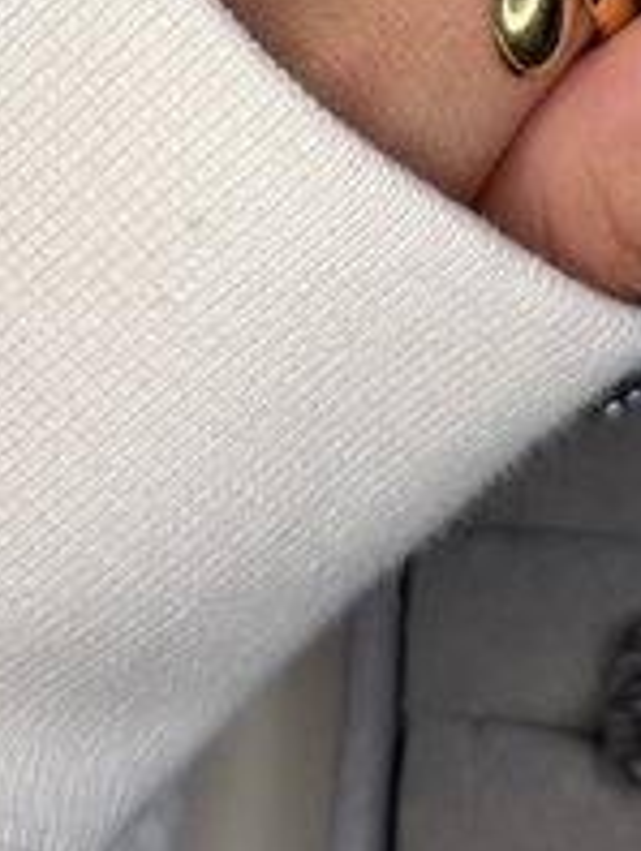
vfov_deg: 14.6
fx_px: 3178
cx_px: 409
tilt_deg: -60.8
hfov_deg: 11.5
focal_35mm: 129
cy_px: -260
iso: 100
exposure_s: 1/115
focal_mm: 6.76
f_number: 1.78
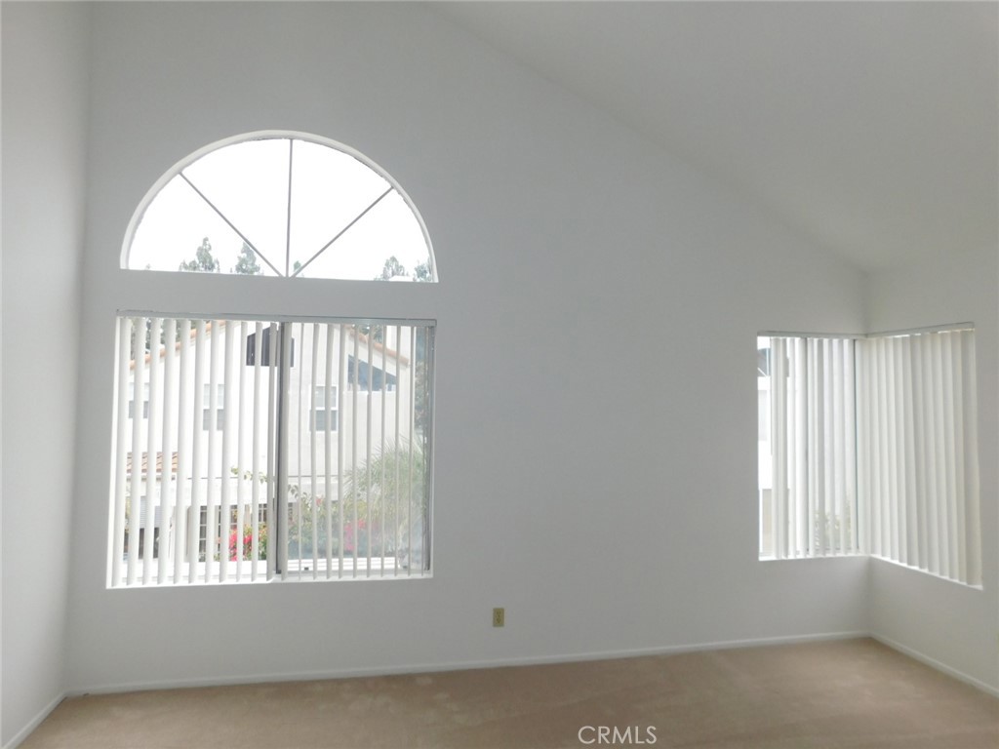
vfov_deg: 58.9
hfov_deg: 73.9
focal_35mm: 23
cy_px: 374
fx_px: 664
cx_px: 500
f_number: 3
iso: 125
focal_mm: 4
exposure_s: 1/400
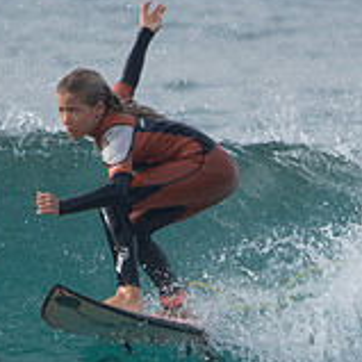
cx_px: 191
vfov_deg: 0.8
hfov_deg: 0.8
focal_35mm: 2325
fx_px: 27508
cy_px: 372
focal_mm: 500
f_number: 5.6
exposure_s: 1/2000
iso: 640
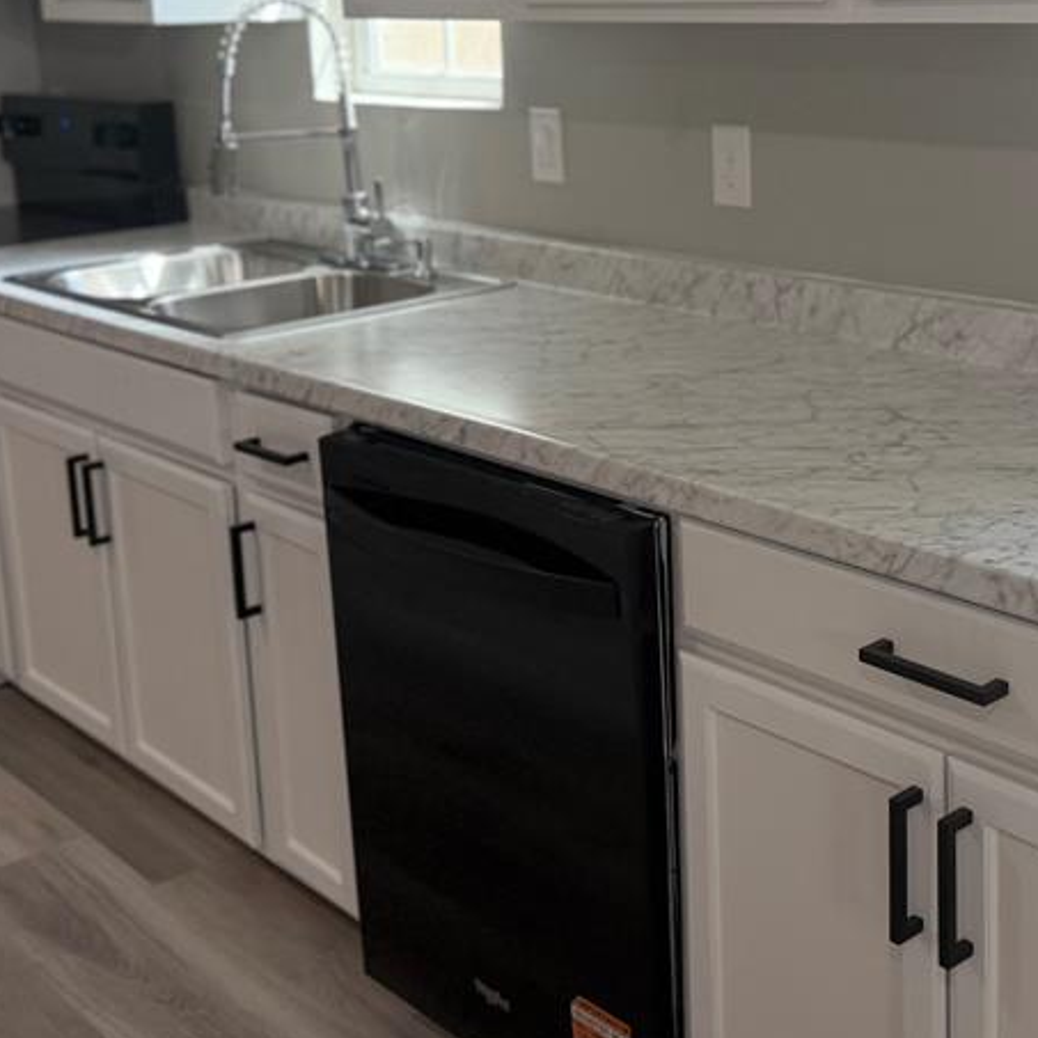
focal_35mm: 48
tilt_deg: -10.0
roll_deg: +1.0
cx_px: 719
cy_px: 316
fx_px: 1628
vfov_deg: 34.9
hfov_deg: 34.9
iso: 160
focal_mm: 6.76
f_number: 1.78
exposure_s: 1/176
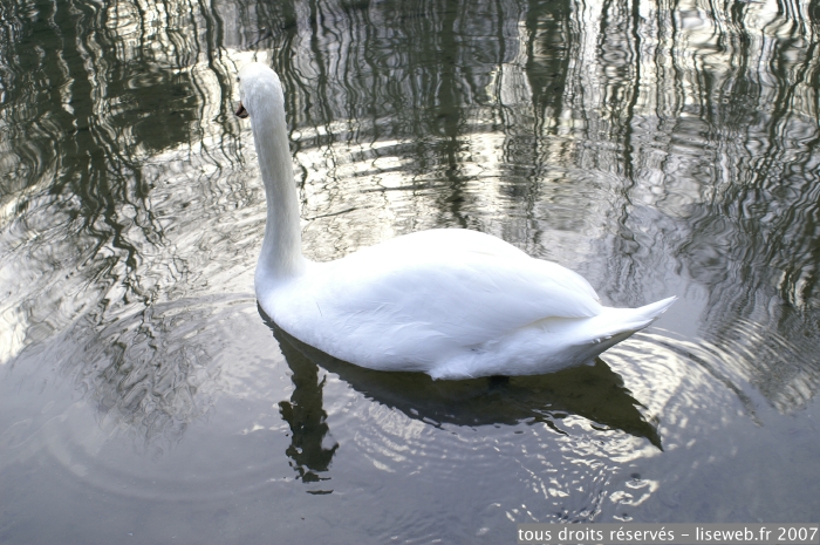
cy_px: 272
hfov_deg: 43.6
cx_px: 410
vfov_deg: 29.8
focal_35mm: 45
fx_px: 1024
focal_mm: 30
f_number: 7.1
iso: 100
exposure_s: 1/40
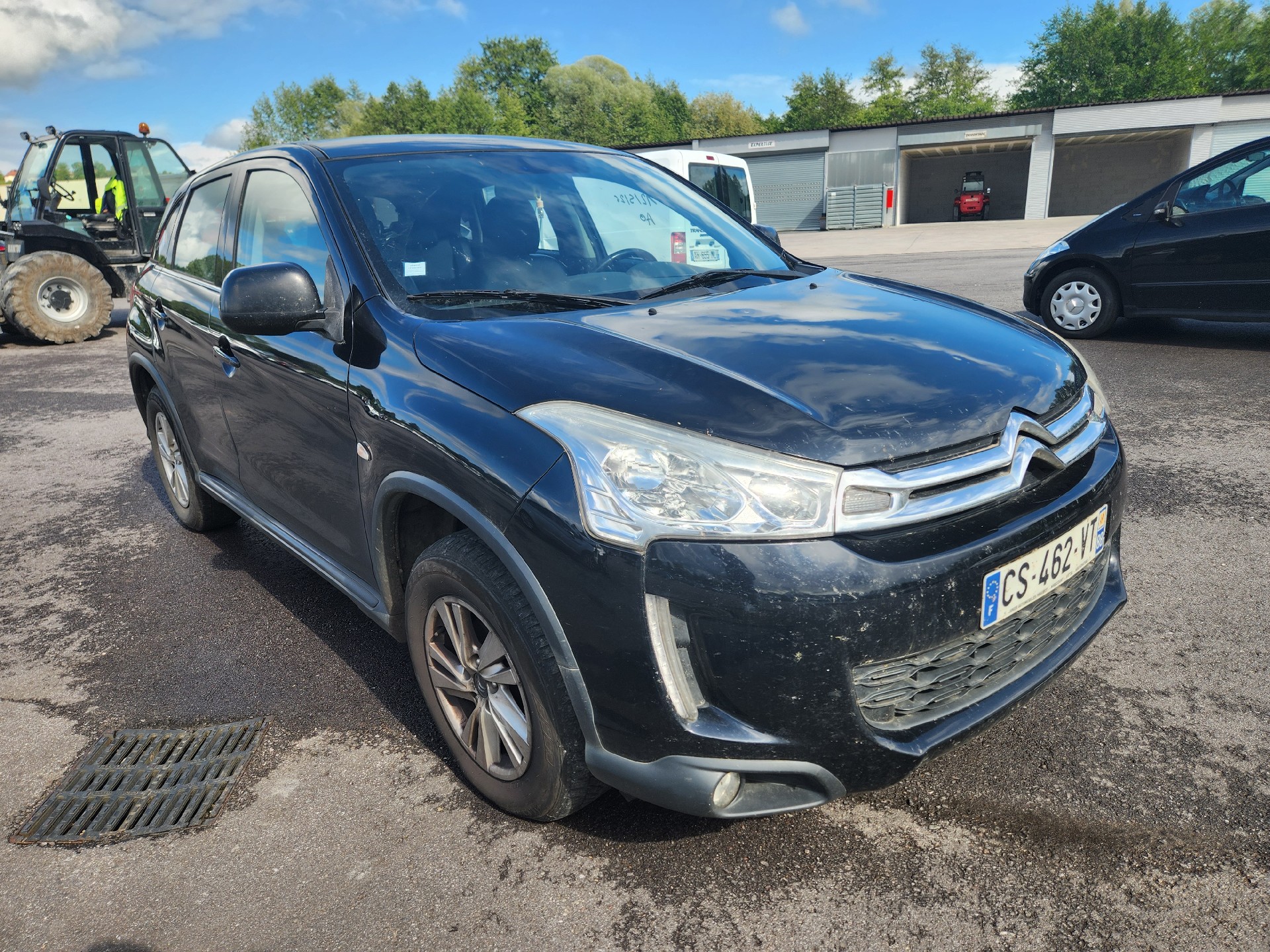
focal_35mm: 23
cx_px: 635
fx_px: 844
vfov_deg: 58.9
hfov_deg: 73.9
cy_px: 476
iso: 20
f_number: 1.8
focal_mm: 5.4
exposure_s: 1/769
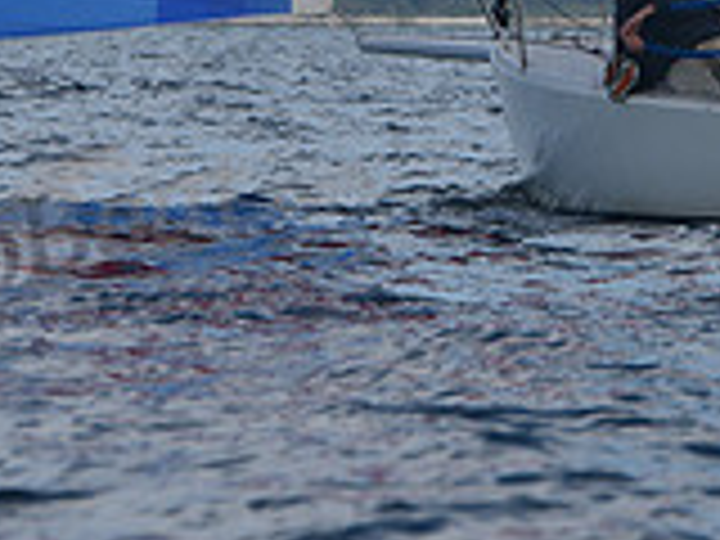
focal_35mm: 697
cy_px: -56
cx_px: 608
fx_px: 14497
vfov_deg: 2.1
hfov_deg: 2.8
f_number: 7.1
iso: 200
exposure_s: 1/500
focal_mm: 200
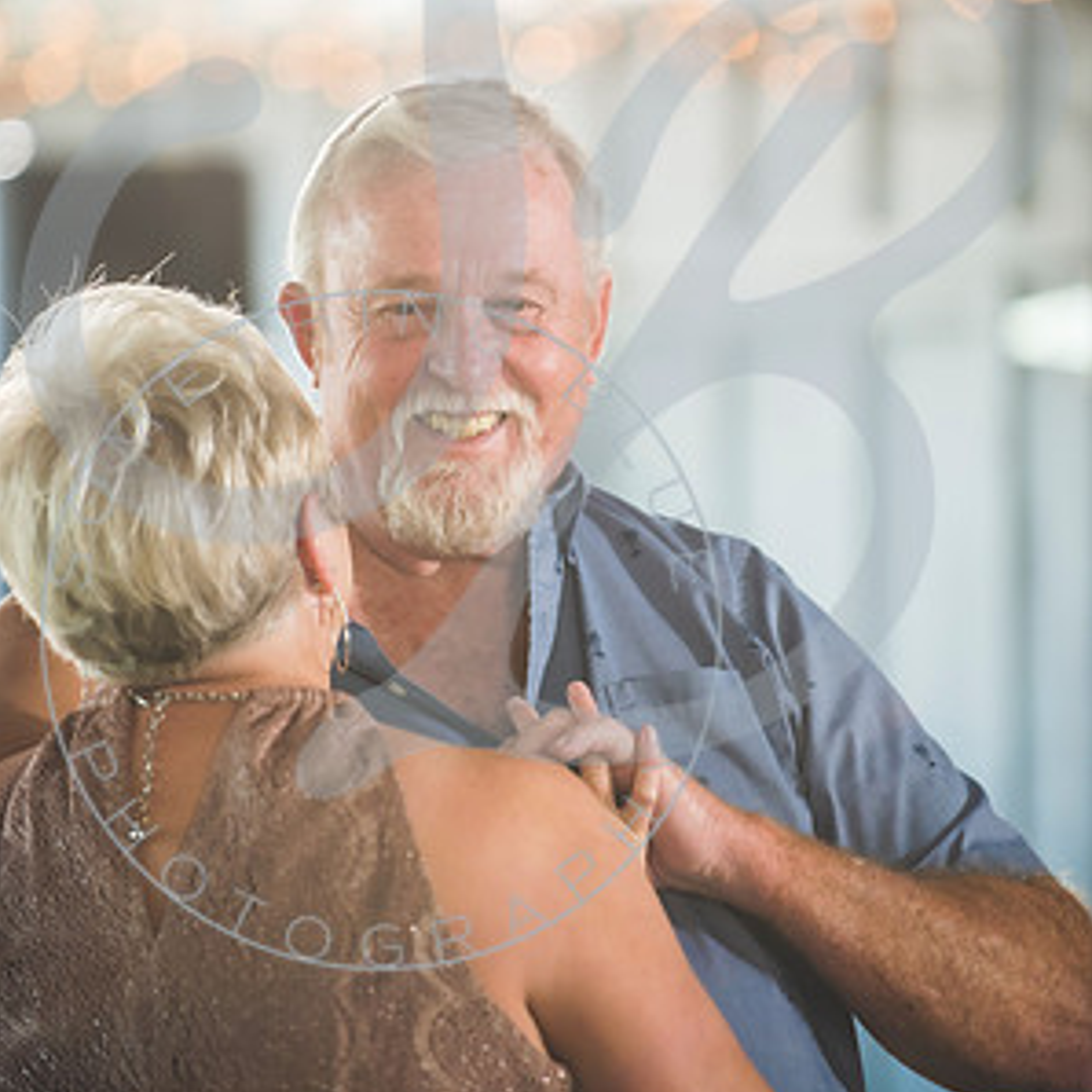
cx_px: 546
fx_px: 9172
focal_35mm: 257
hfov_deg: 6.8
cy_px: 352
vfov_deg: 6.8
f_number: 2.8
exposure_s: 1/200
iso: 500
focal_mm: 200
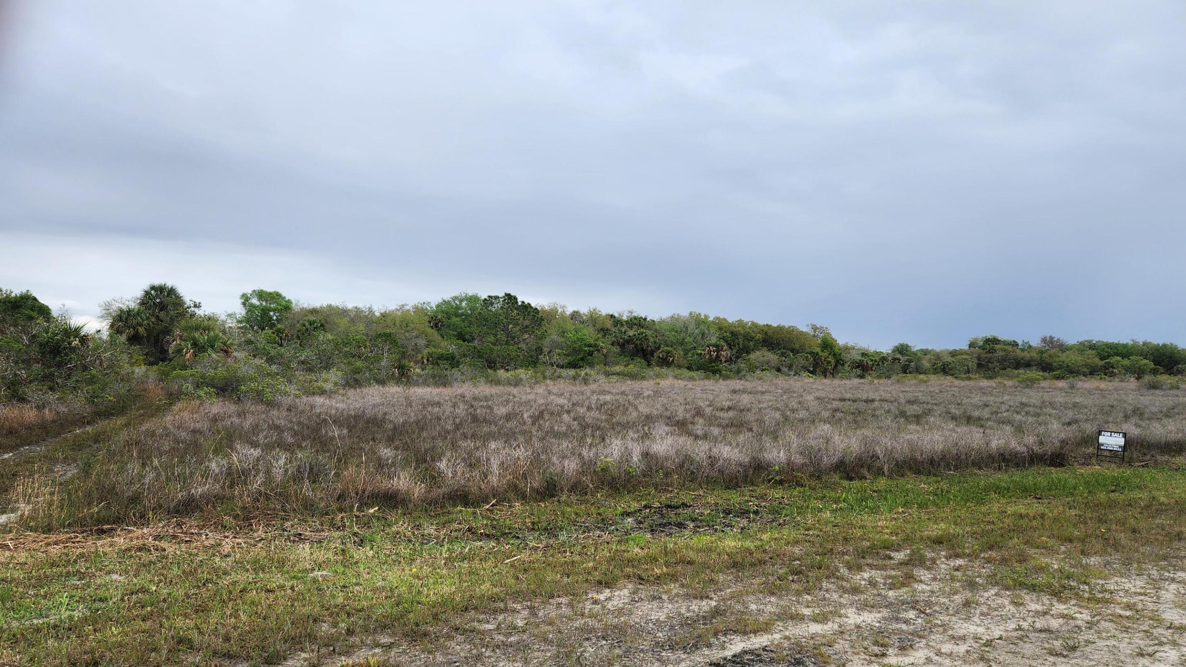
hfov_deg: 71.9
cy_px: 394
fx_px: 818
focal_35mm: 26
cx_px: 577
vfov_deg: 44.2
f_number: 1.8
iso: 20
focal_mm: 5.4
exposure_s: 1/1114
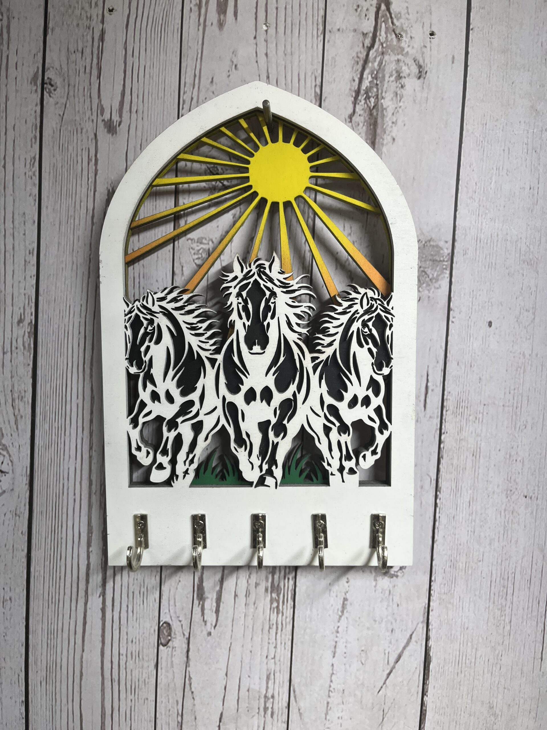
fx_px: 548
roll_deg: -3.0
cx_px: 274
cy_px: 365
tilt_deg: -3.8
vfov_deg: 67.3
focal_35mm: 26
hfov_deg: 53.1
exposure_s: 1/120
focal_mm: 5.1
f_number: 1.6
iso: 40
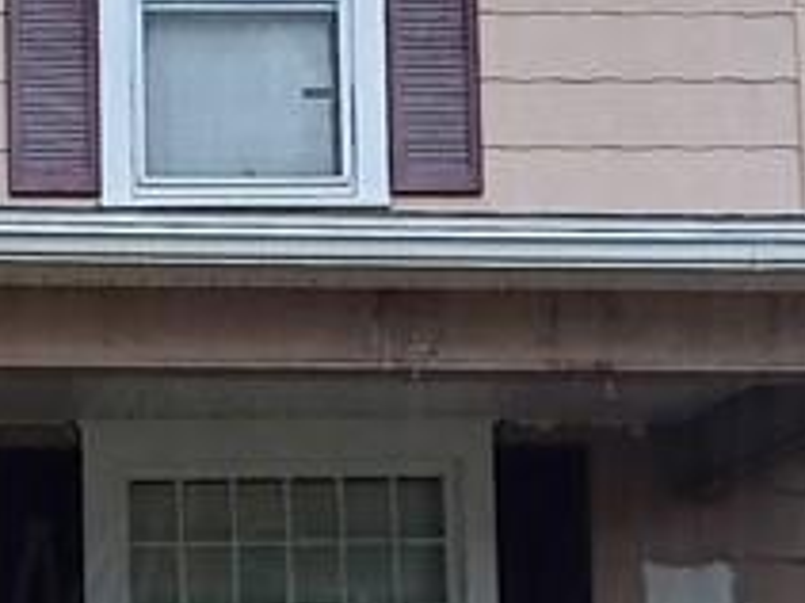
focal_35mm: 126
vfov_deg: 11.7
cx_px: -80
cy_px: 572
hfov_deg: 15.3
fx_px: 2928
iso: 20
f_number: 1.8
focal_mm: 3.98
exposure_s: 1/62.5
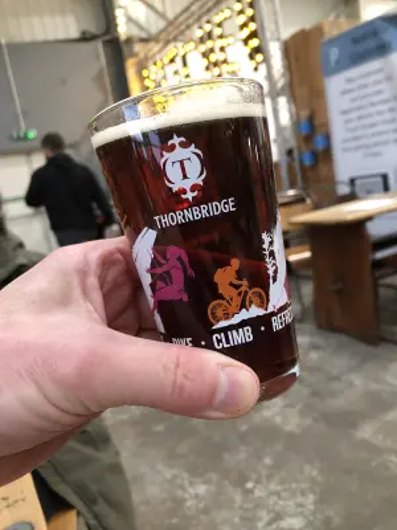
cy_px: 265
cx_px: 198
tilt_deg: -9.6
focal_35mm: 28
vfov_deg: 63.4
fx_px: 428
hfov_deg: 49.7
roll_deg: +10.2
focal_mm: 3.99
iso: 100
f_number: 1.8
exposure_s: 1/17
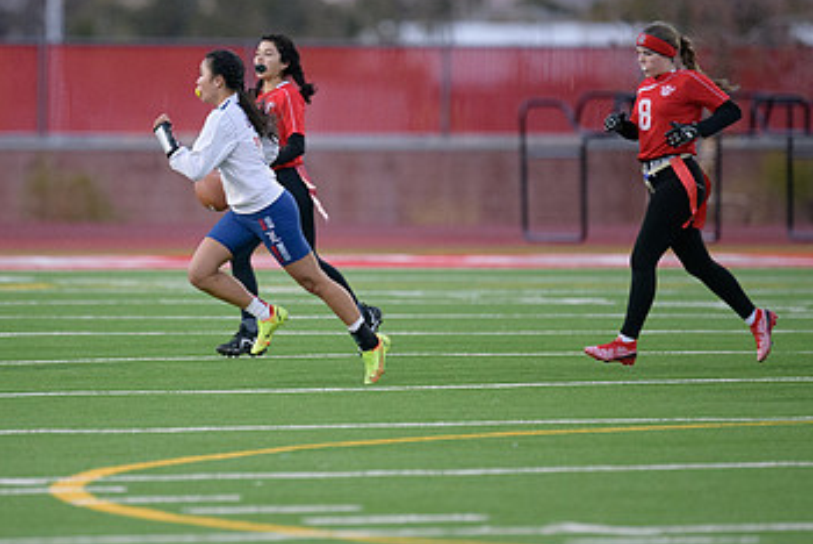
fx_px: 11233
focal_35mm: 497
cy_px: 215
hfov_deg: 4.1
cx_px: 281
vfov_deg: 2.8
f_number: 2.8
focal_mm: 300
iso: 5000
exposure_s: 1/3200
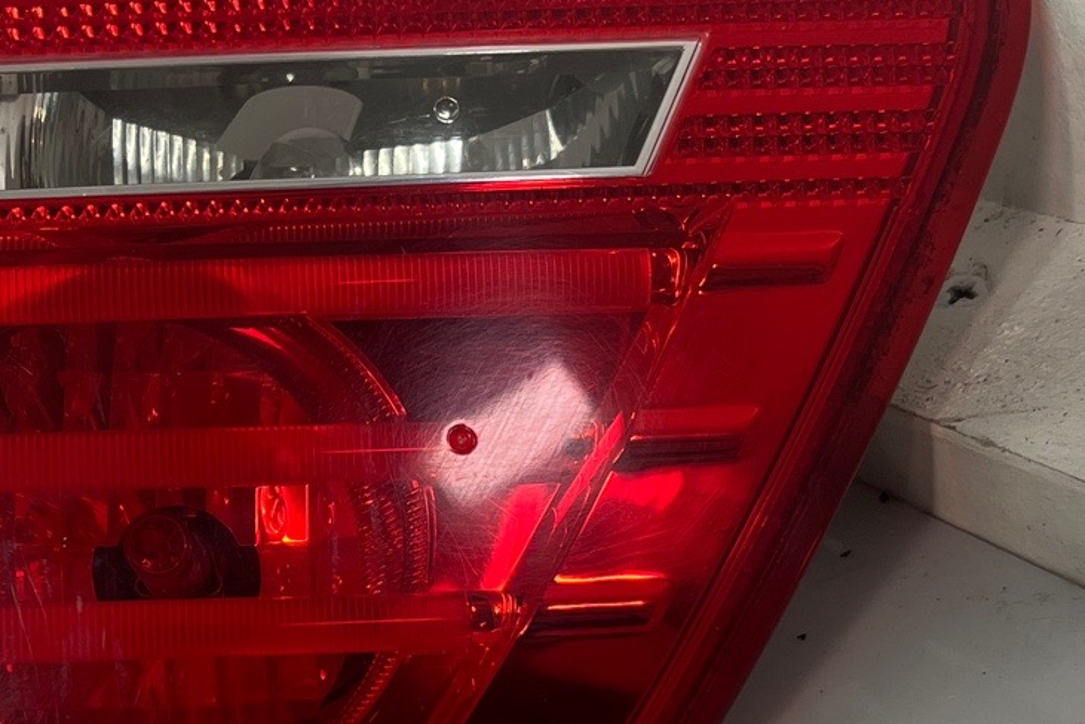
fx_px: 2141
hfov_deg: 28.1
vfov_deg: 19.1
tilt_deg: -27.0
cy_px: 552
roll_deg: +33.0
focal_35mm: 71
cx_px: 303
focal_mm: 5.1
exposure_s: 1/50
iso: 100
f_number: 1.6
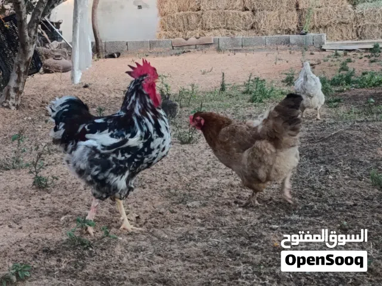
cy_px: 143
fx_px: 861
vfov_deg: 18.9
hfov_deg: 25.0
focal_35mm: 78
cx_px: 191
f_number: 1.6
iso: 200
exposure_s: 1/99.9
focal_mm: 6.14
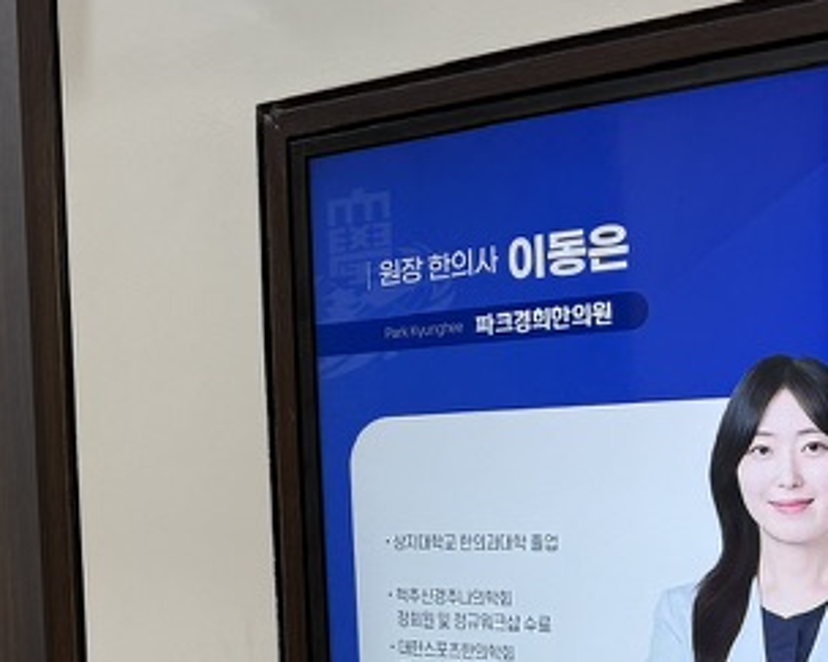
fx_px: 1935
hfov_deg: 22.8
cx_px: -71
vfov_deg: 19.3
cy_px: 490
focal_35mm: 79
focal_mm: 6.76
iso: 100
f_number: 1.78
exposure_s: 1/120
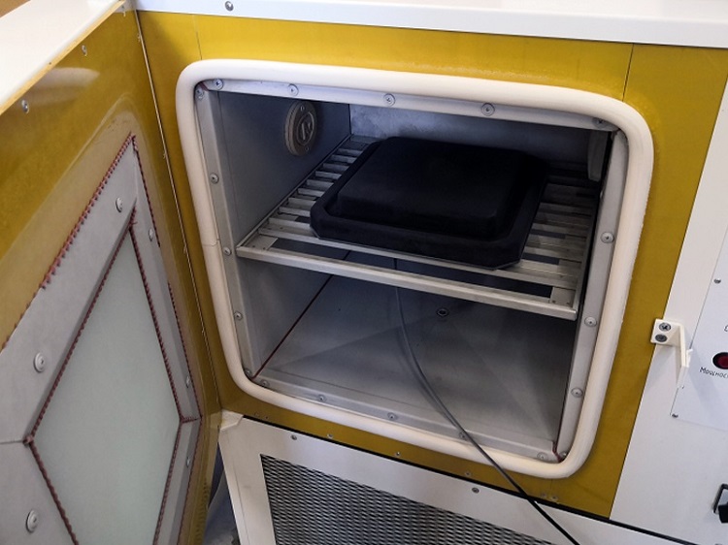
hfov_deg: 65.3
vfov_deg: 51.3
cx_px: 364
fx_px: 568
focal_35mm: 27
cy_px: 272
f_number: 1.8
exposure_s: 1/50
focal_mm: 3.95
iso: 160
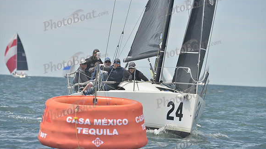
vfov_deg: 5.2
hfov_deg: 9.3
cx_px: 133
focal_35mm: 232
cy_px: 79
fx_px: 1636
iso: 280
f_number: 7.1
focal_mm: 220
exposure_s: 1/1000
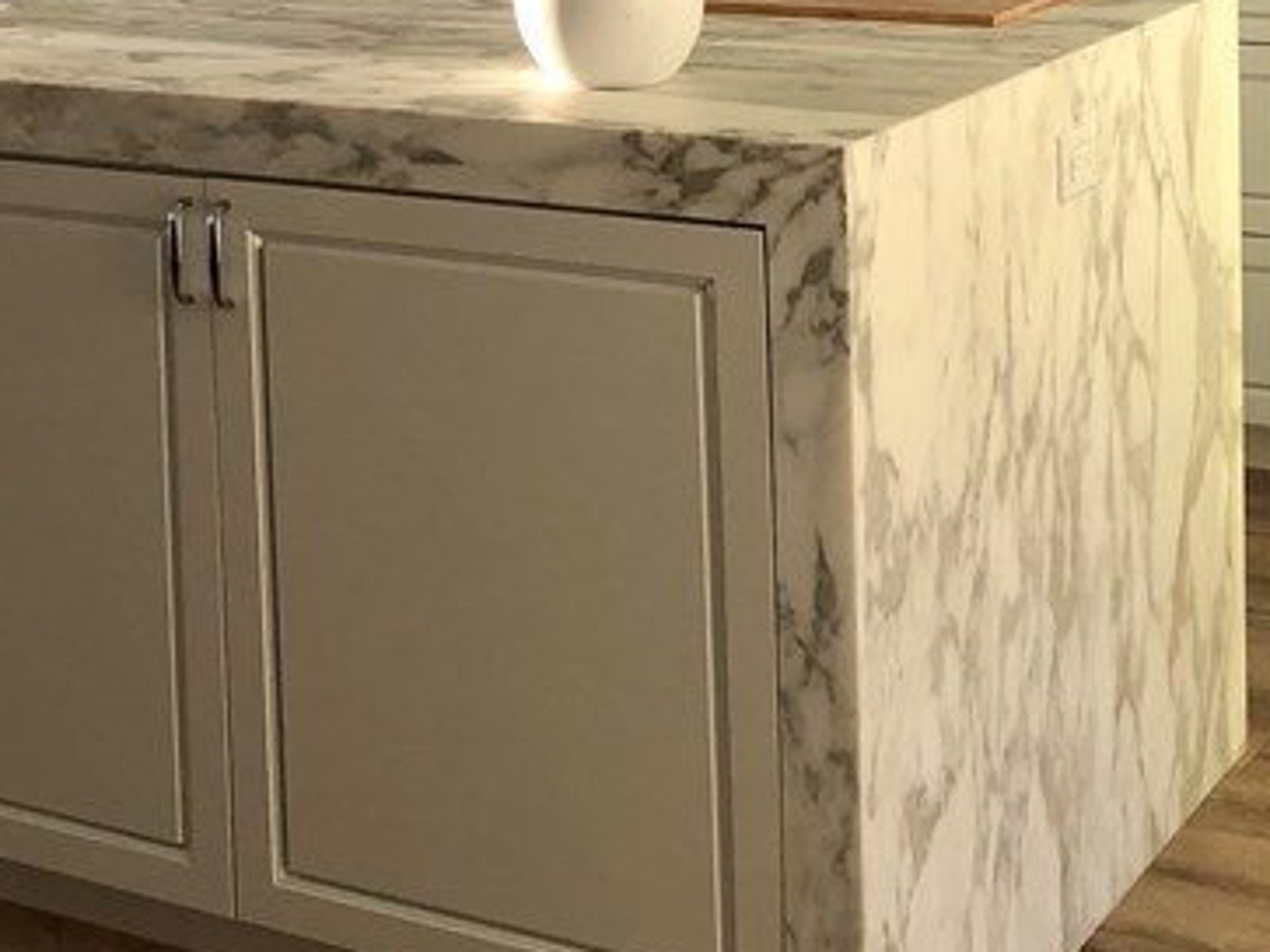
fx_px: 2897
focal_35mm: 79
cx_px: 206
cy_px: -154
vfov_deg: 17.8
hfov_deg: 24.2
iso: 64
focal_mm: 3.99
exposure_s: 1/120
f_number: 1.8
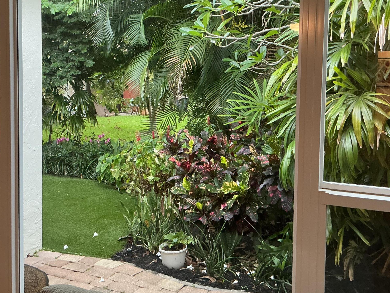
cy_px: 107
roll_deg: +0.2
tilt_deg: -4.1
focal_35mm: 43
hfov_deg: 43.8
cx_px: 182
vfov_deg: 33.4
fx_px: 485
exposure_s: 1/60
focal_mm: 3
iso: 160
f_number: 1.8
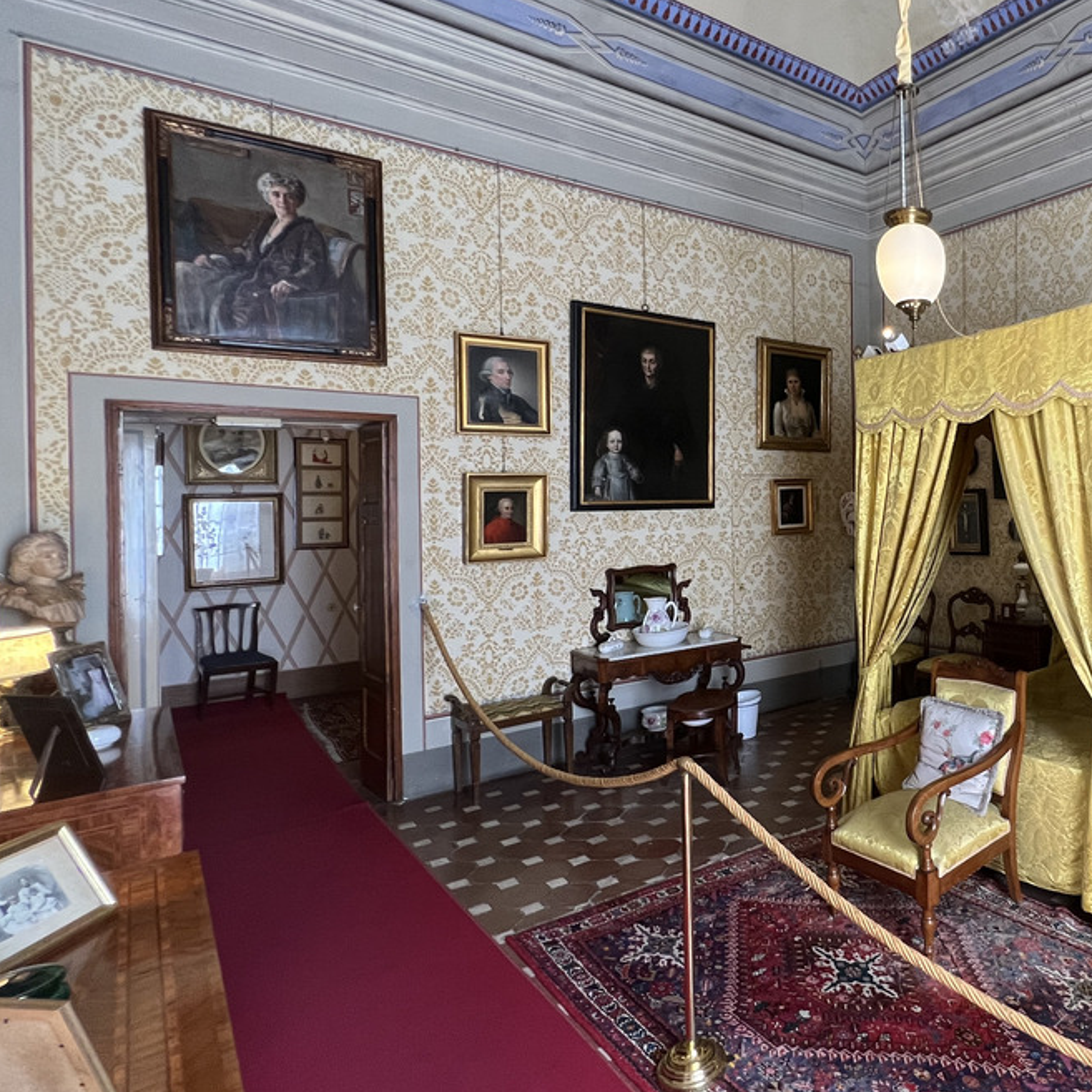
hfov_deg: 63.4
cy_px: 502
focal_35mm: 21
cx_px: 927
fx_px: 749
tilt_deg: +0.2
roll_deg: +1.0
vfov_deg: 72.0
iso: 200
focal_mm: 1.57
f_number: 1.8
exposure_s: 1/100
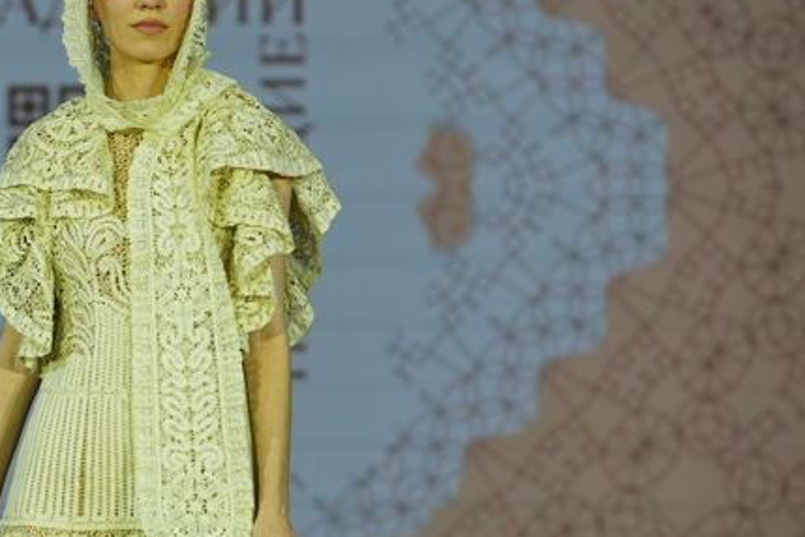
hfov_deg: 6.3
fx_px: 7289
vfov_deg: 4.2
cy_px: 293
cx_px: 232
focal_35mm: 326
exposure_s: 1/800
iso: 400
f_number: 5
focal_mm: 200
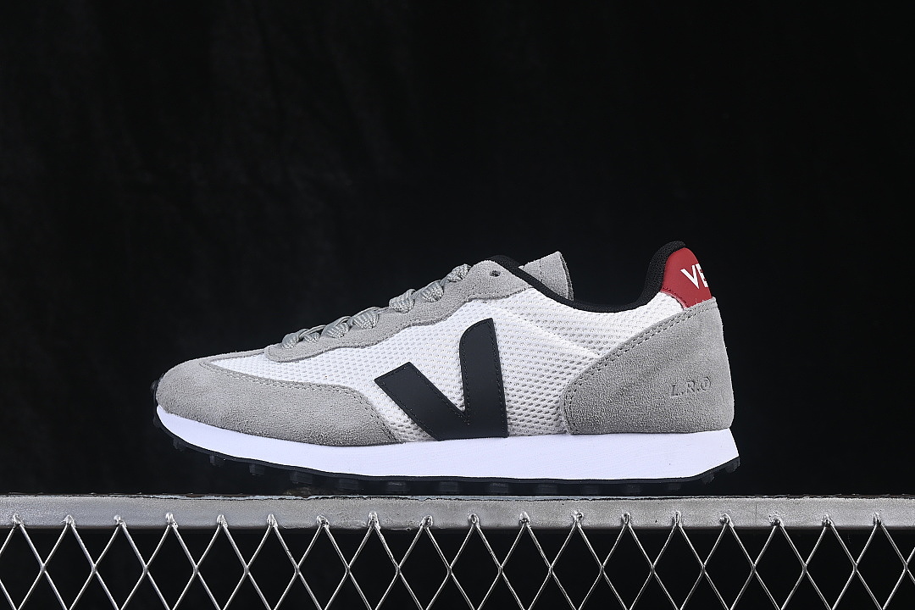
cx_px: 458
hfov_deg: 27.0
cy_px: 305
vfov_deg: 18.2
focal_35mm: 75
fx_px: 1906
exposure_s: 1/80
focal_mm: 50
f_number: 8
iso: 160
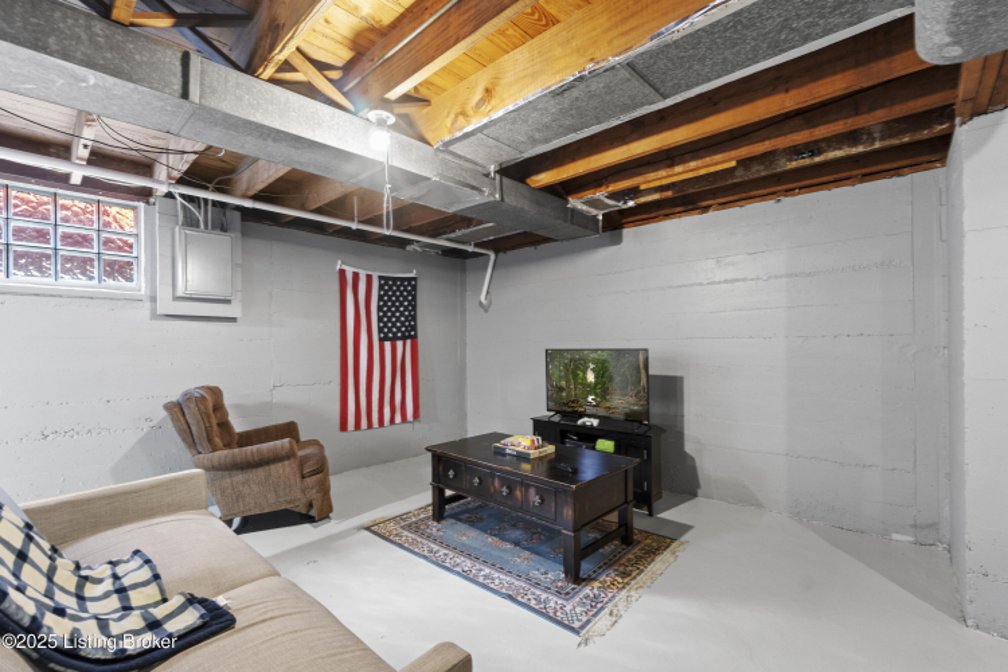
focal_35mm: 15
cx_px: 504
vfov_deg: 77.3
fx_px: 420
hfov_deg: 100.4
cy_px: 336
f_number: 10
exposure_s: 3.2
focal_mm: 10
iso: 400
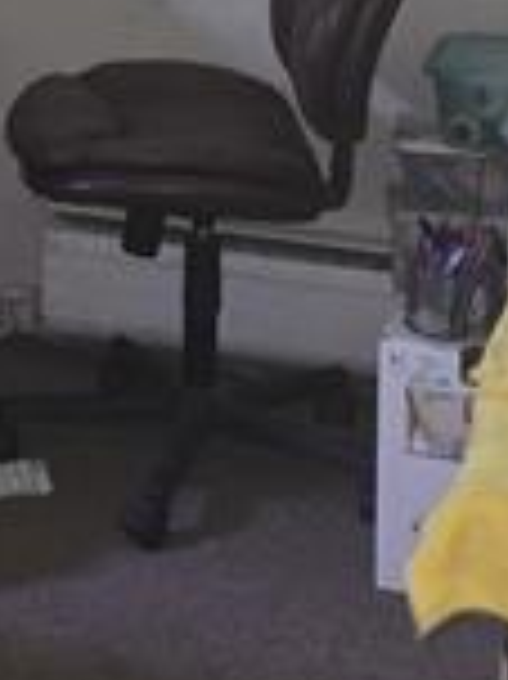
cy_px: -333
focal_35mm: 117
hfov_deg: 12.2
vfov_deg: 15.6
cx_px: -162
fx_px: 2293
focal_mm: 6.3
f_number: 1.7
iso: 160
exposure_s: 1/15
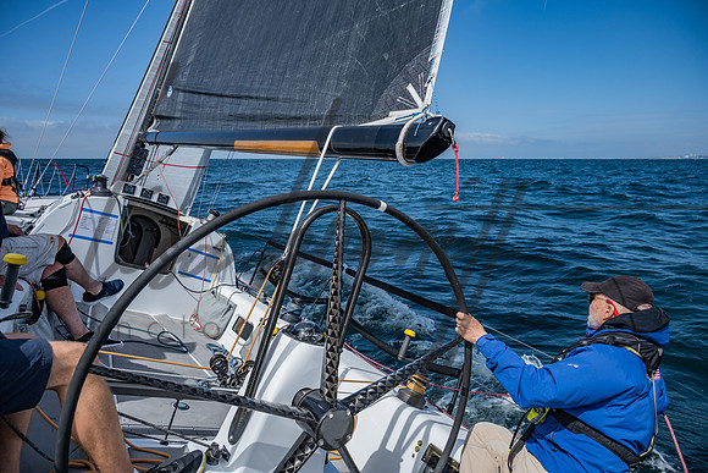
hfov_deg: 73.7
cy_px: 236
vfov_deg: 53.2
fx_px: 472
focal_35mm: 24
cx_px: 354
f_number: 6.3
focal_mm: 24
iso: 200
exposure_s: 1/1250
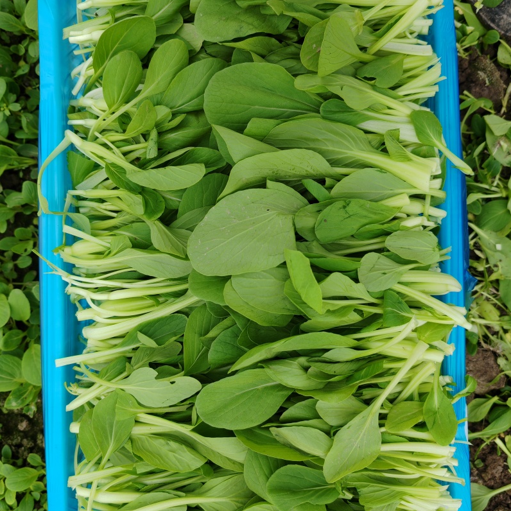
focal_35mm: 32
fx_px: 534
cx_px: 256
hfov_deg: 51.1
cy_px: 241
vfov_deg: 51.1
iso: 50
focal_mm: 6.12
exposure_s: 1/170
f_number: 1.9
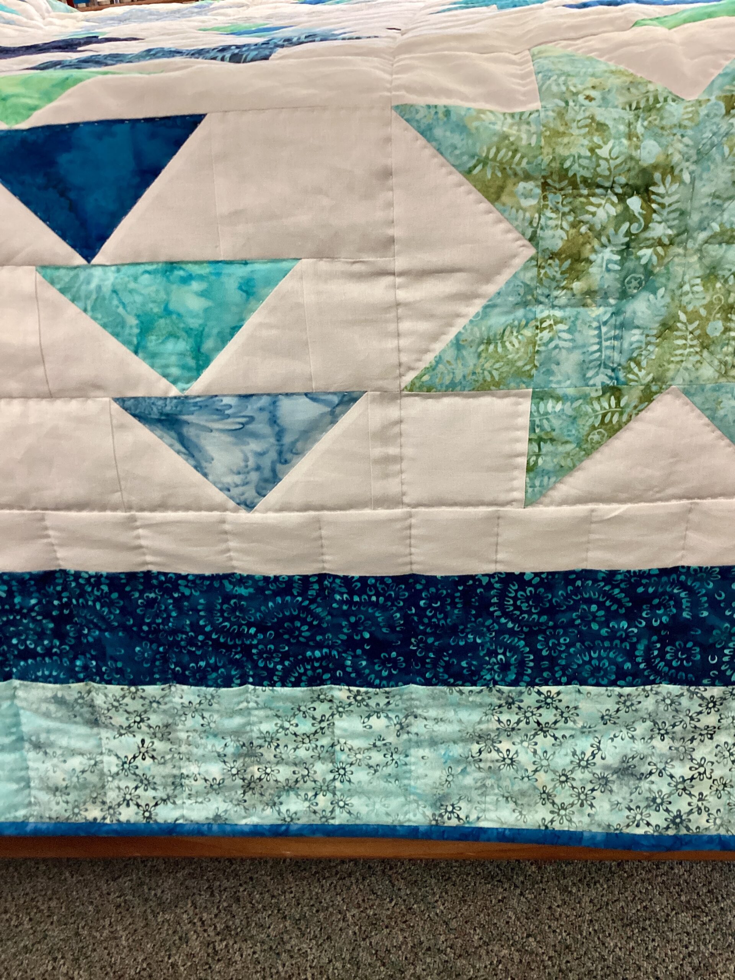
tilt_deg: -30.8
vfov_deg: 58.4
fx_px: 878
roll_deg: +4.8
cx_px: 368
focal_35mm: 31
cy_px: 490
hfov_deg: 45.4
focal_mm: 3.3
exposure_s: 1/50
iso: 100
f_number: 2.4
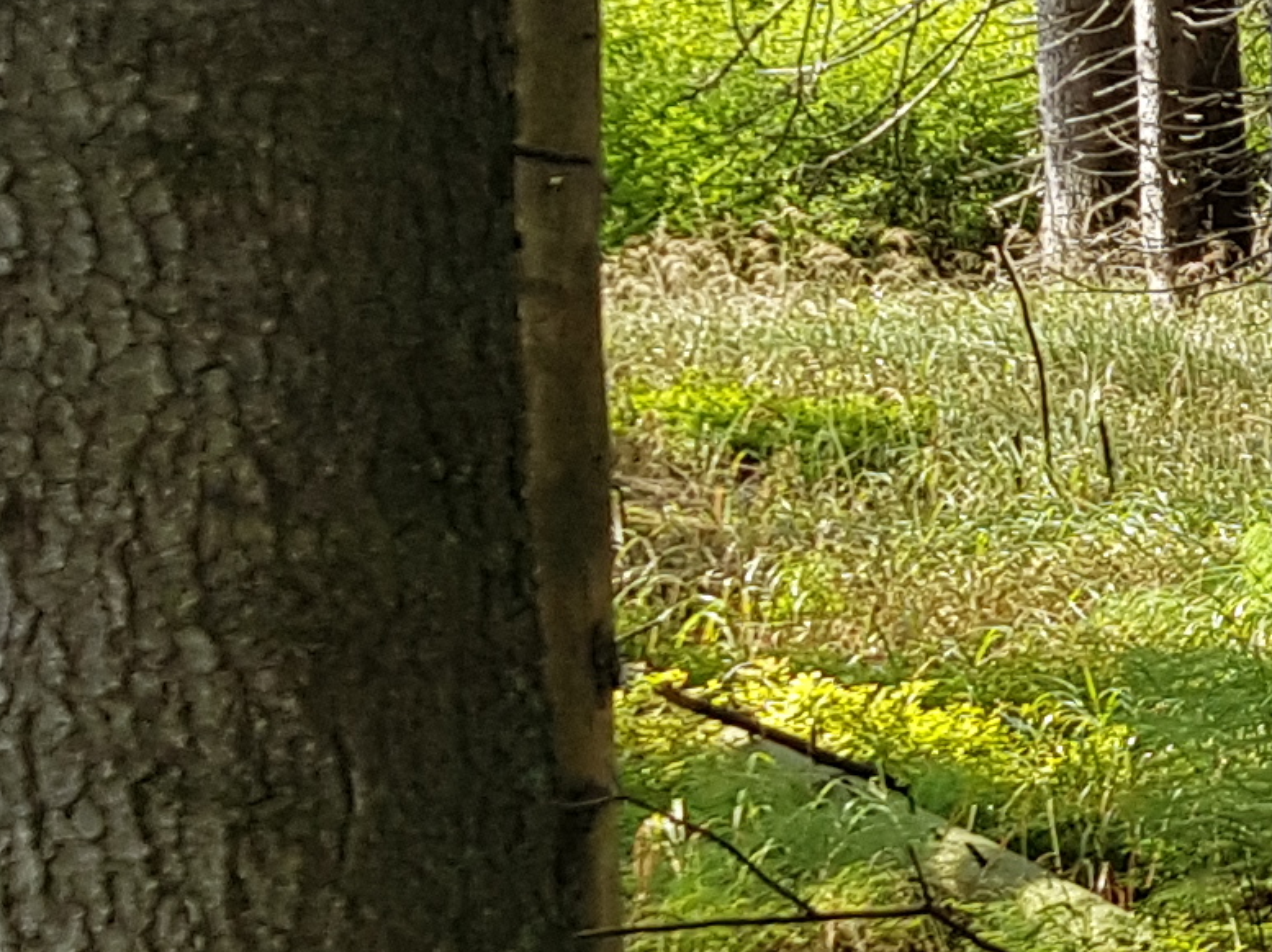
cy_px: 936
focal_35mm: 135
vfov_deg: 10.9
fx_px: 4958
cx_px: 2424
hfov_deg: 13.0
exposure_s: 1/265
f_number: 1.7
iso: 40
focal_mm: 4.2
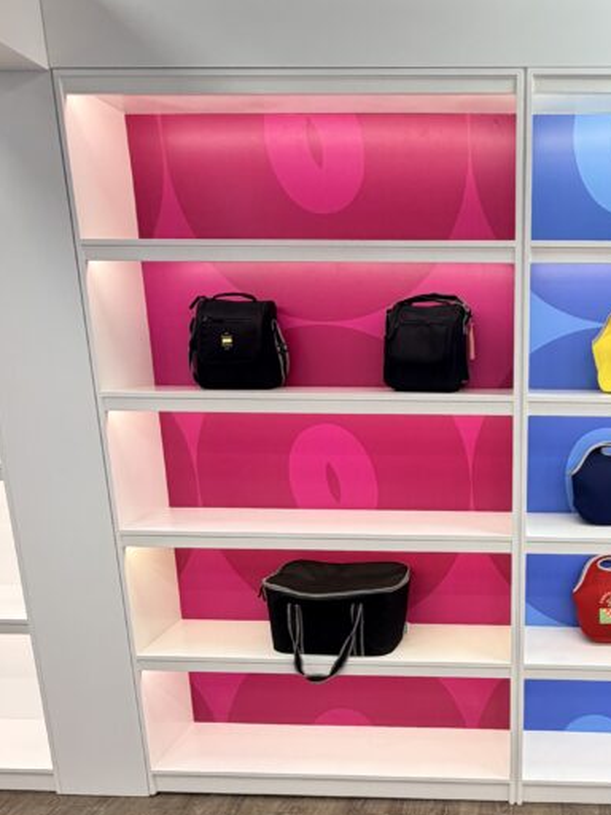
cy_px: 506
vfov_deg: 62.6
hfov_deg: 46.6
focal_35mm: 28
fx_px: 659
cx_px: 506
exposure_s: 1/100
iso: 125
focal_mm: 2.22
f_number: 2.2
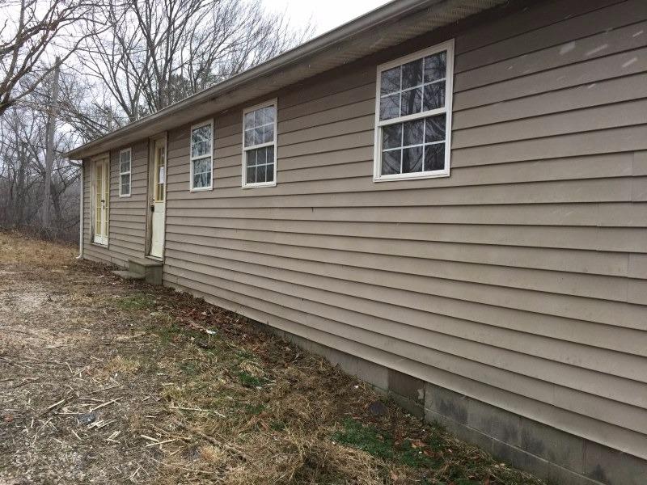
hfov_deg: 61.7
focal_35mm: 29
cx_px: 324
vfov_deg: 48.2
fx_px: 542
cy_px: 242
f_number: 2.2
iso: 32
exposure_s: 1/30
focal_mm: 4.15
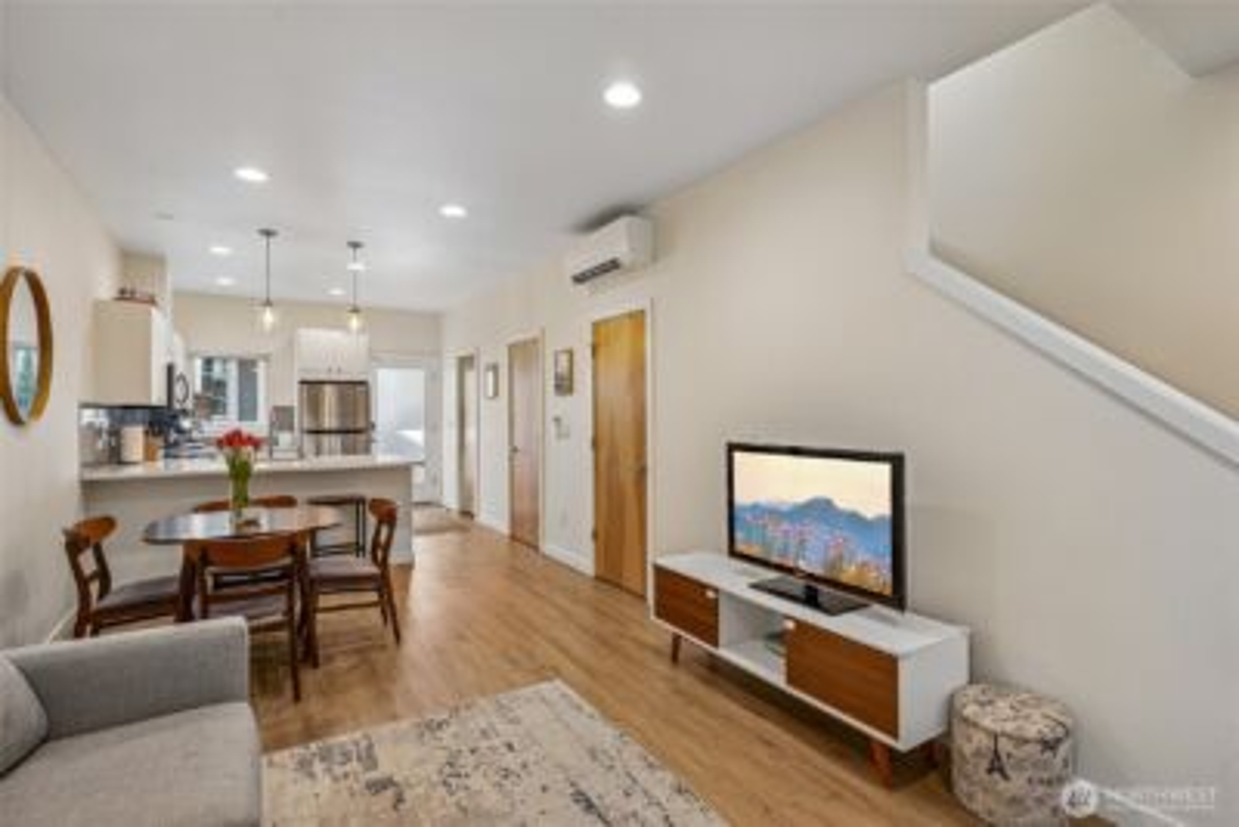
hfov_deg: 93.3
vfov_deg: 70.5
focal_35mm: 17
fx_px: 585
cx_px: 620
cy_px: 414
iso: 400
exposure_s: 1/10
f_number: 8
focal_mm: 17
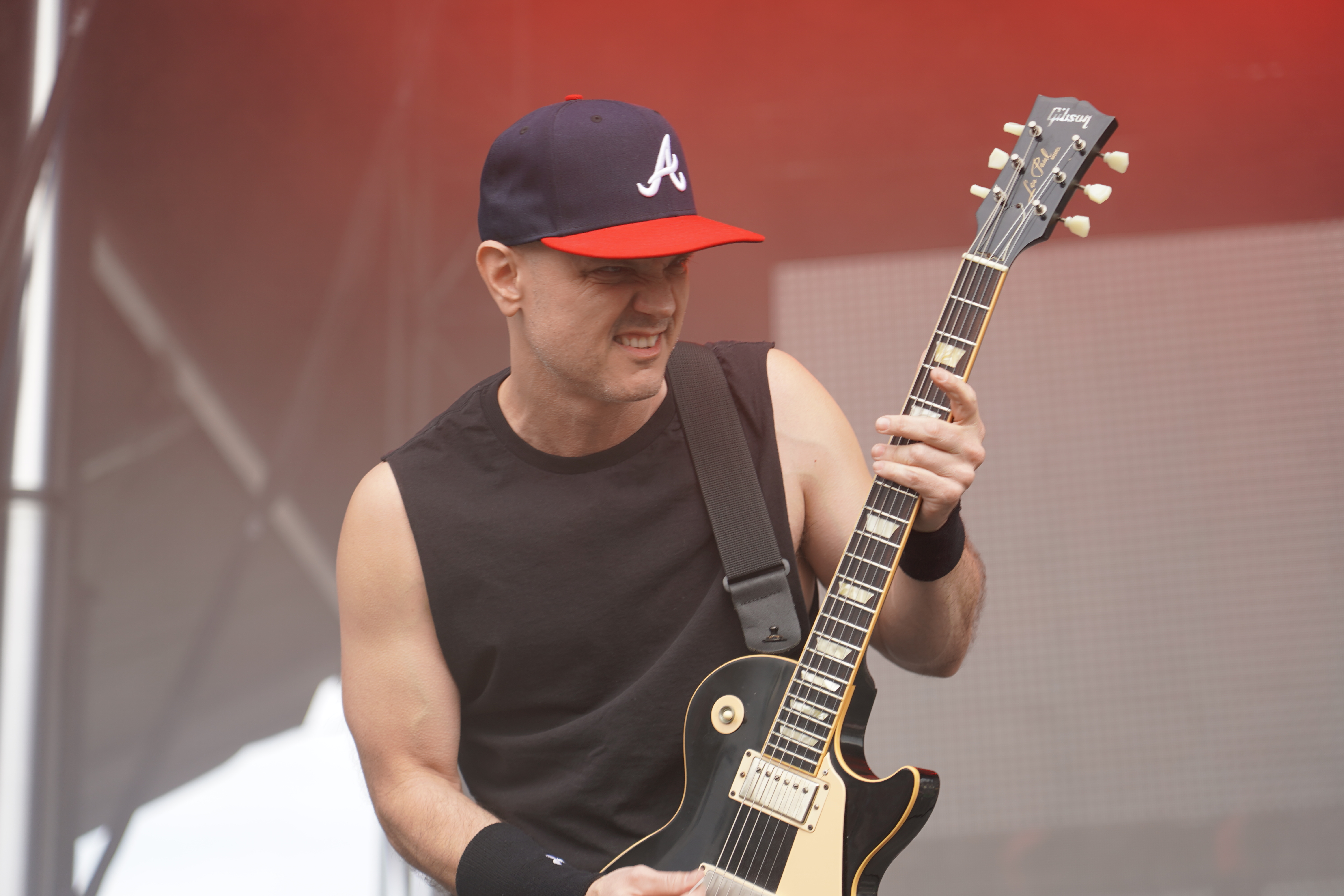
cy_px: 448
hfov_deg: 19.5
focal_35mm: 105
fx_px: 3920
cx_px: 672
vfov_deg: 13.0
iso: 160
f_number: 4
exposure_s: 1/160
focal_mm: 105
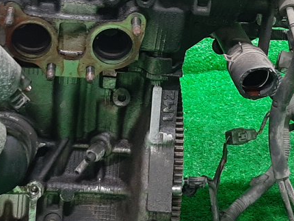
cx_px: 146
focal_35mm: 87
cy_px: 82
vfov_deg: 17.0
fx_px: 739
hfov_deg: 22.5
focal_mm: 3.93
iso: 166
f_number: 1.7
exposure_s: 1/25
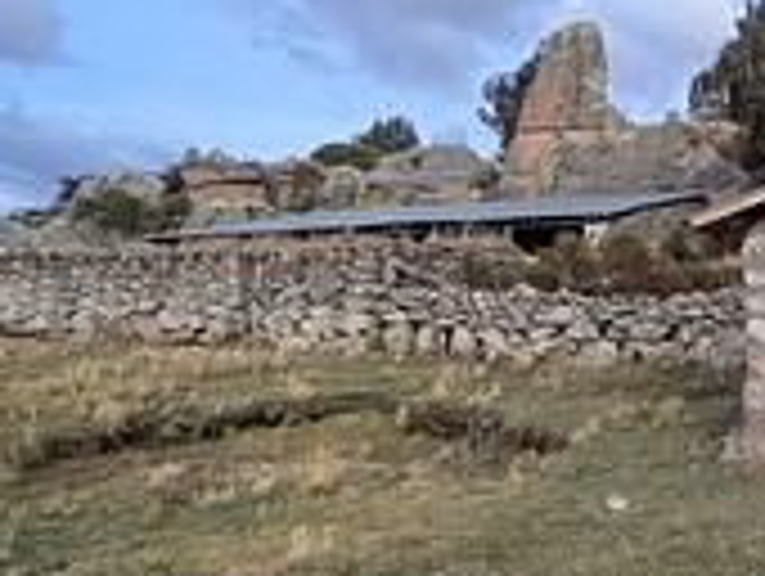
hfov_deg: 37.3
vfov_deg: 36.0
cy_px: 284
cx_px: 884
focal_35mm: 40
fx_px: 885
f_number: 2.2
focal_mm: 2.35
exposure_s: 1/25
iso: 492
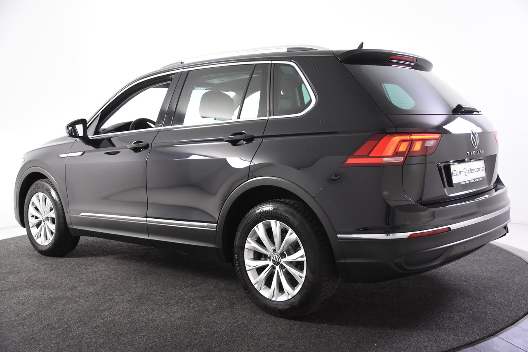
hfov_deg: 49.6
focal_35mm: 39
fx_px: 572
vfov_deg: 34.2
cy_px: 176
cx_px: 264
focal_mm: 26
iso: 1600
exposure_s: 1/60
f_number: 4
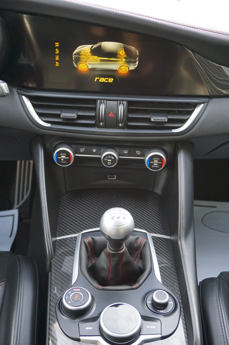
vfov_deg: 46.4
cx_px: 114
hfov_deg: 31.8
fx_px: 401
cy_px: 172
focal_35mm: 42
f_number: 4.5
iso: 1250
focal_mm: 28
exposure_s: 1/160
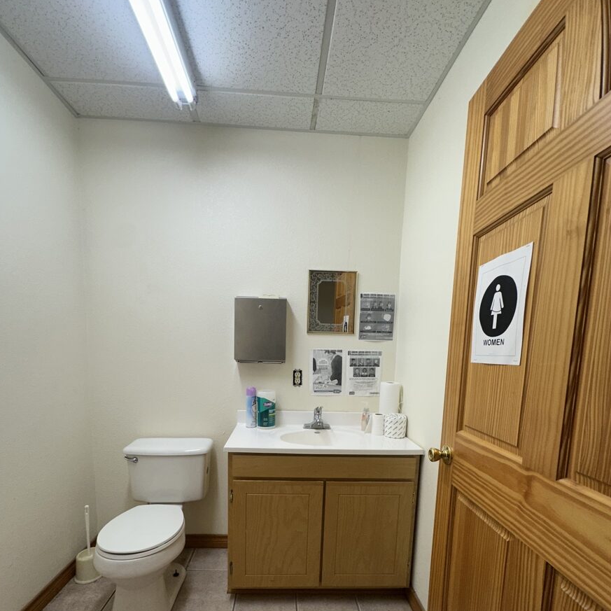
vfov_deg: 82.0
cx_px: 298
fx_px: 339
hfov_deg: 84.0
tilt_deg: -6.0
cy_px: 391
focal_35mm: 17
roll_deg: -2.2
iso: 80
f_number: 2.2
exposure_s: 1/120
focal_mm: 2.22
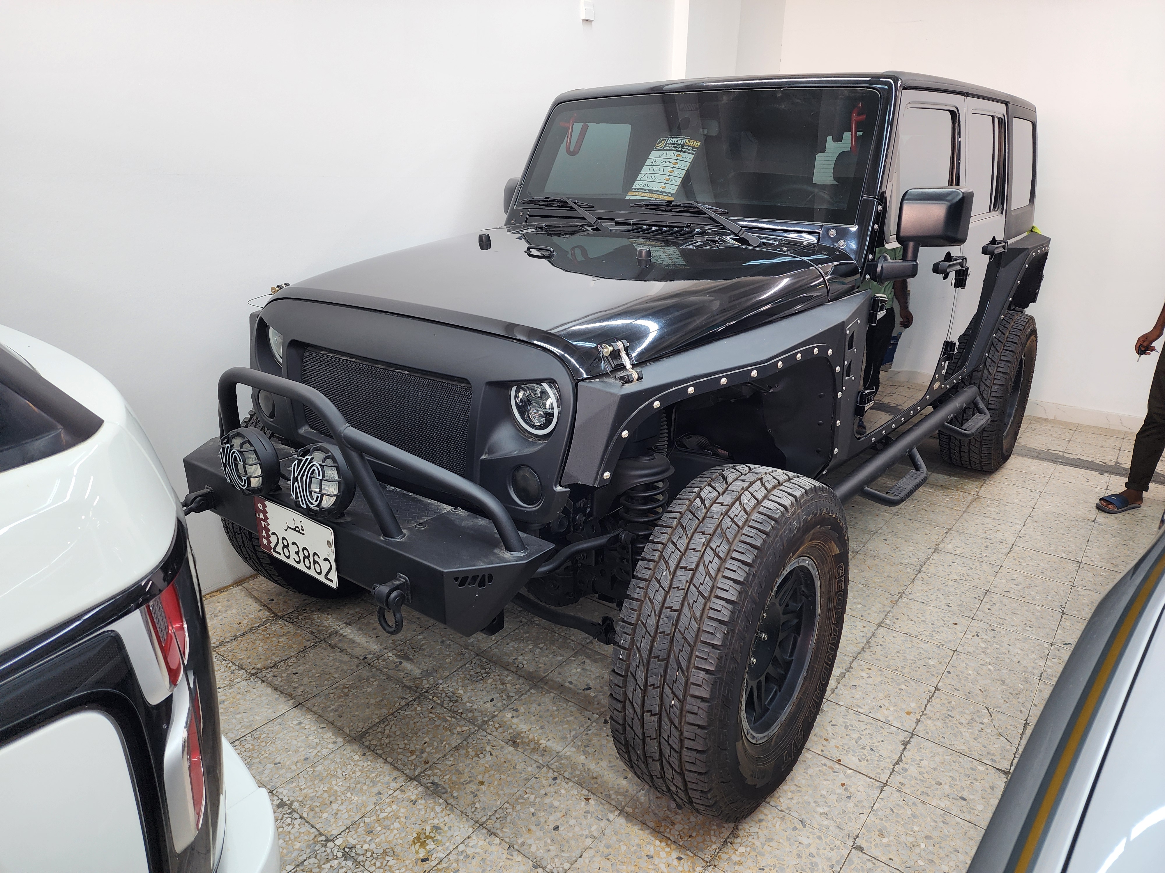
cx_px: 582
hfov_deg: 73.9
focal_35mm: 23
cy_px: 436
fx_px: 774
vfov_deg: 58.9
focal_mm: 6.4
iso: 50
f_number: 1.8
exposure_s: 1/100
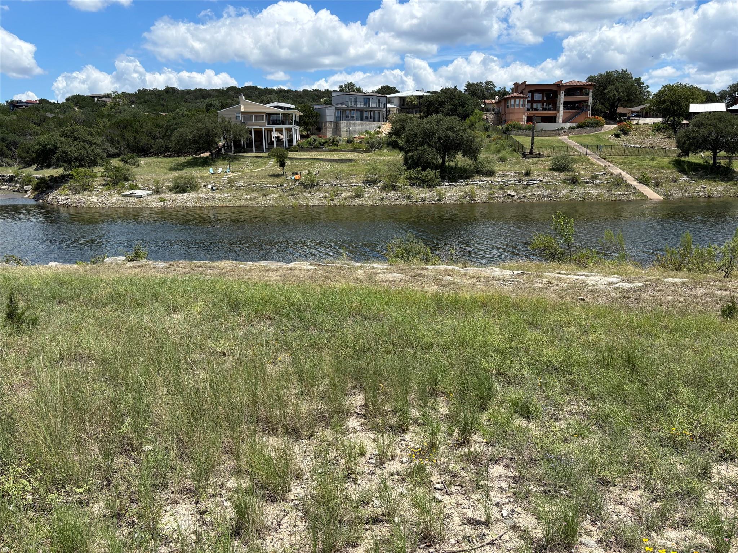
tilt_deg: -11.2
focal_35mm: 26
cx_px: 369
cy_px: 276
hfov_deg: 67.3
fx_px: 554
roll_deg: +1.4
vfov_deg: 53.1
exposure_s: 1/3205
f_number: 1.6
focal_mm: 5.96
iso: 50
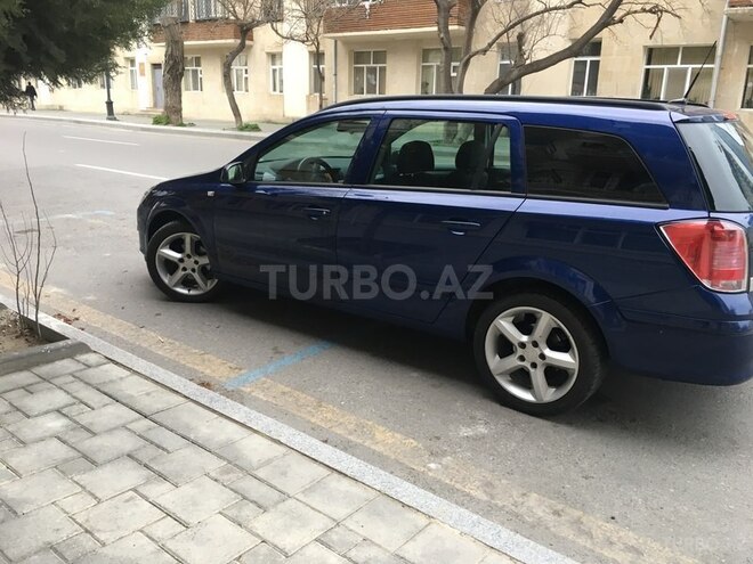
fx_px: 631
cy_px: 282
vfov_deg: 48.2
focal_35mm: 29
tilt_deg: -13.9
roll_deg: -1.2
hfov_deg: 61.7
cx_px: 376
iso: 80
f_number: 2.2
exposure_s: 1/33
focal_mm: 4.15
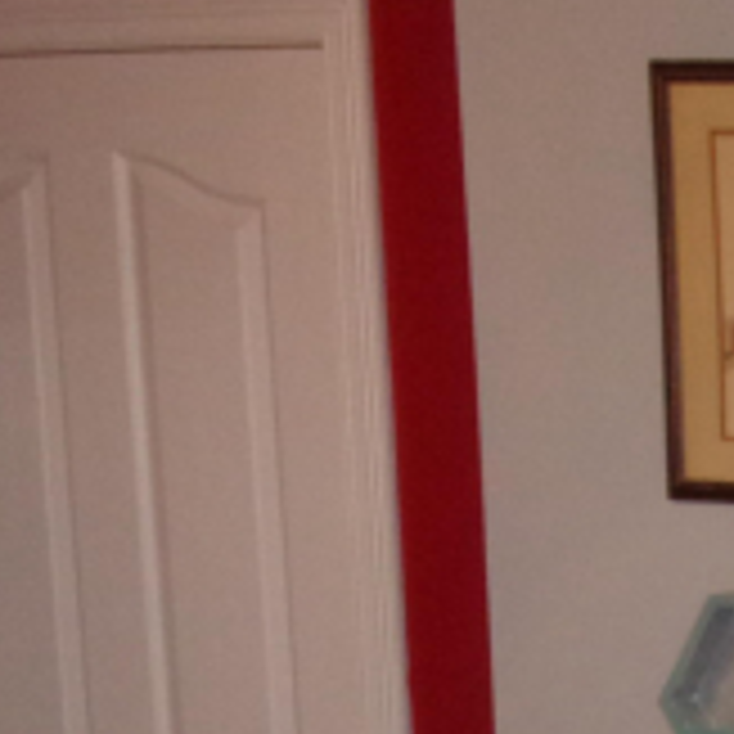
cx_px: 1457
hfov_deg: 14.4
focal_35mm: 101
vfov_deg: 16.2
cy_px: 977
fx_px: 2423
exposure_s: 1/34
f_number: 3.9
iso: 320
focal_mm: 5.1
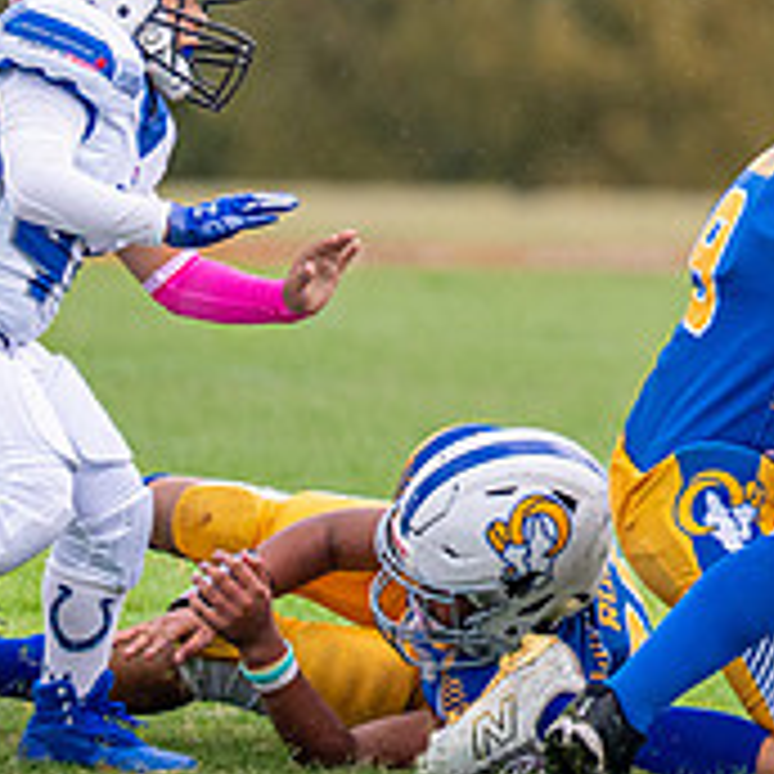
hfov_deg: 1.7
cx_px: 1412
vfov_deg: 1.7
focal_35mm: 1015
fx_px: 25676
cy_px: 204
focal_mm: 200
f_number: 2.8
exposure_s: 1/1600
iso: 400
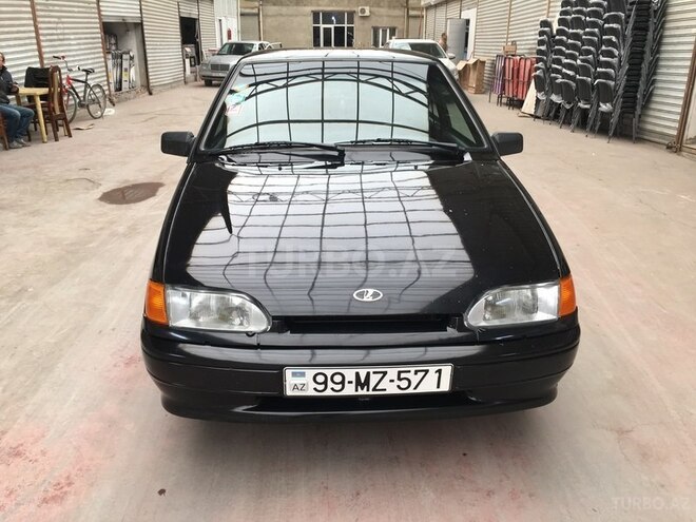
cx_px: 348
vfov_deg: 48.2
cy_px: 261
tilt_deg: -20.9
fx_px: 583
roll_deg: +0.4
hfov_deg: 61.7
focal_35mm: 29
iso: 32
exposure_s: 1/100
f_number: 2.2
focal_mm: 4.15
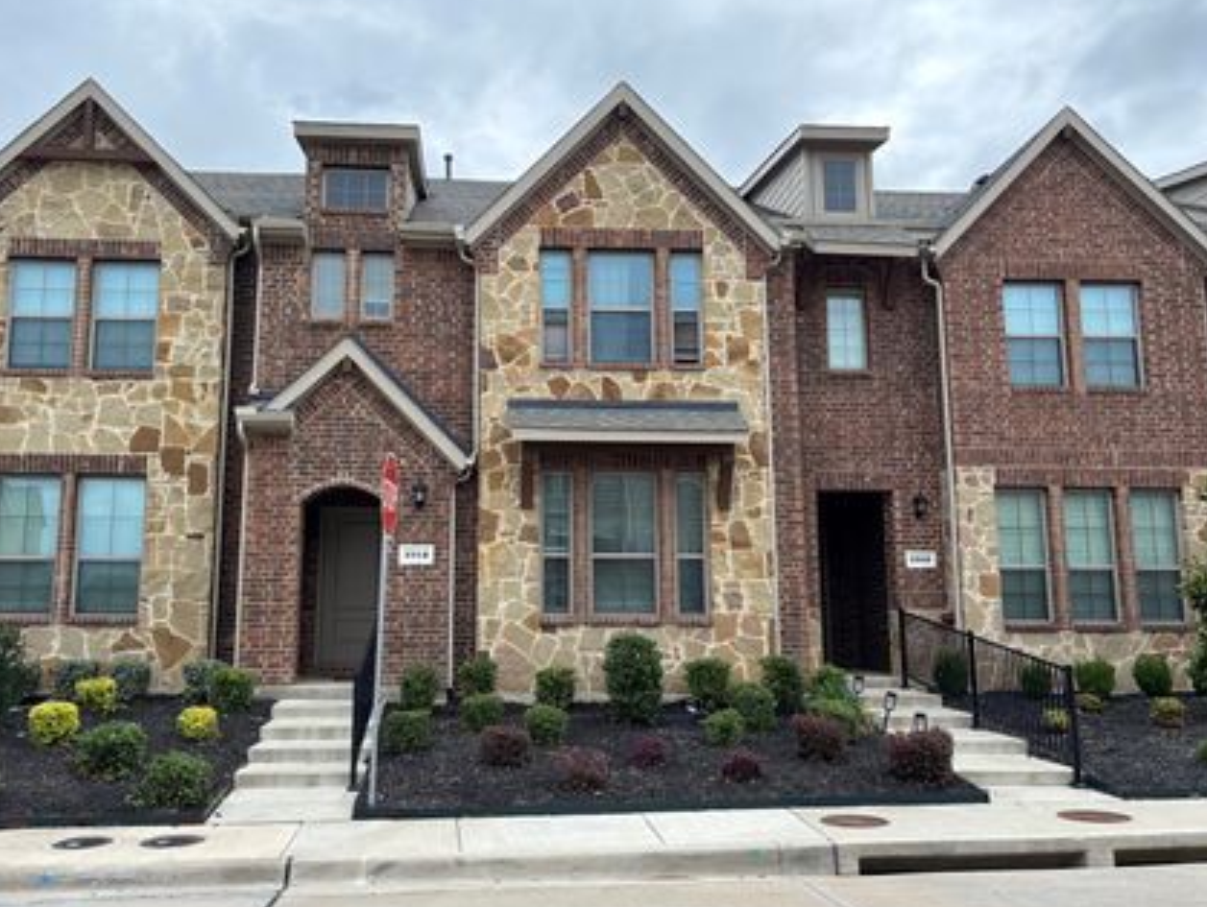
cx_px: 533
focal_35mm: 31
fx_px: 1082
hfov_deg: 58.2
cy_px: 448
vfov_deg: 45.5
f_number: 1.6
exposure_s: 1/1437
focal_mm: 5.96
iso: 50
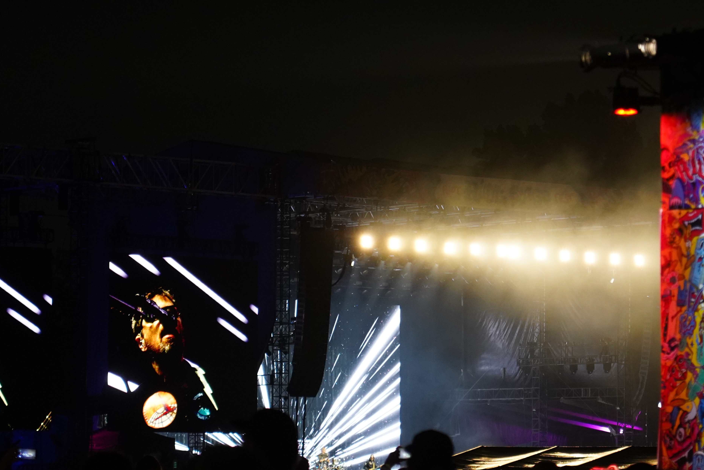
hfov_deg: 12.2
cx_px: 375
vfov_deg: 8.2
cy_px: 292
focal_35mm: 168
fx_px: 3285
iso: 4000
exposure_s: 1/125
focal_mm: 105
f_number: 4
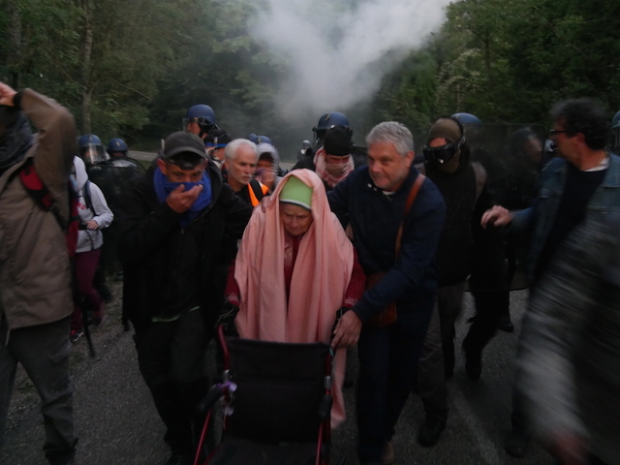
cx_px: 310
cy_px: 232
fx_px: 609
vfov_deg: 41.8
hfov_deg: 54.0
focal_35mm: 34
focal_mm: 17
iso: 3200
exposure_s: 1/15
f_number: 3.7
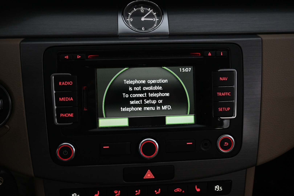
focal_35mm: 32
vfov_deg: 40.8
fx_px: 263
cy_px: 98
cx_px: 147
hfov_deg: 58.3
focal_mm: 21.5
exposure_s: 1/30
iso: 1400
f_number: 4
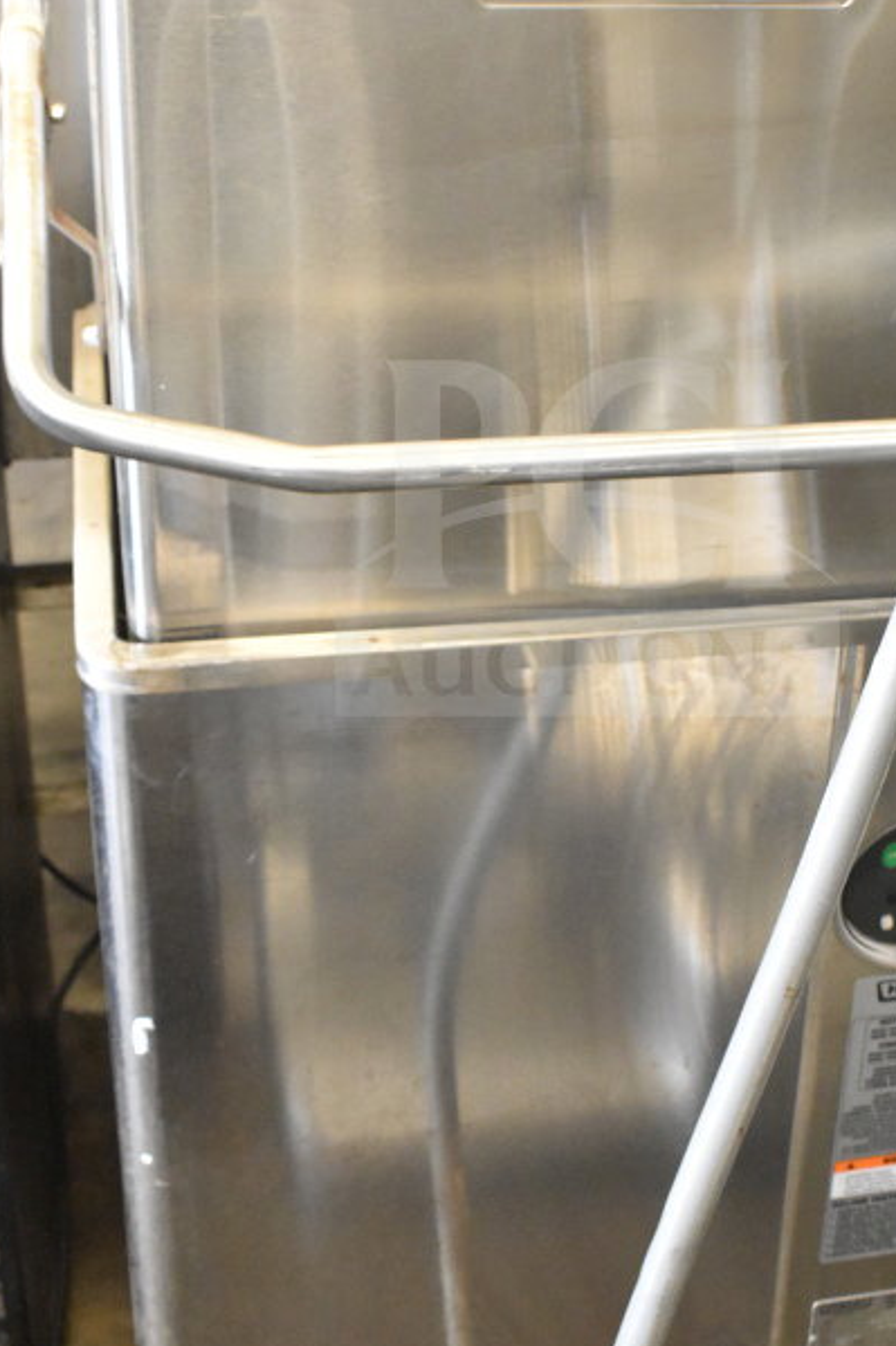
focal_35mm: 55
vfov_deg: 36.1
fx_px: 2054
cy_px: 538
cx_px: 586
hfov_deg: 24.5
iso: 6400
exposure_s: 1/125
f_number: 5.6
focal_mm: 24
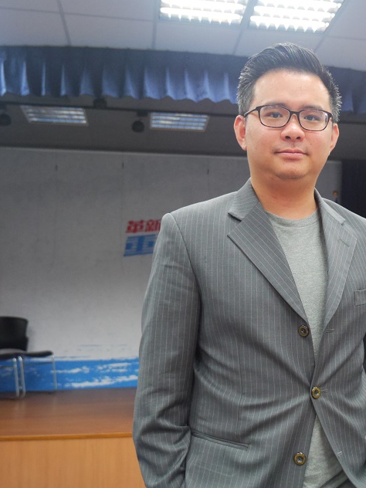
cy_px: 244
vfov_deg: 43.9
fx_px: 606
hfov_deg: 32.9
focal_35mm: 43
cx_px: 276
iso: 2000
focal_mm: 16
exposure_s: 1/160
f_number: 2.8
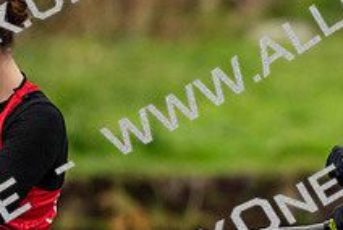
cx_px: 301
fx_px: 10428
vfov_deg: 1.3
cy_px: 160
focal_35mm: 1093
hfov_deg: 1.9
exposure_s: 1/2000
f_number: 4.5
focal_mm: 400
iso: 3600
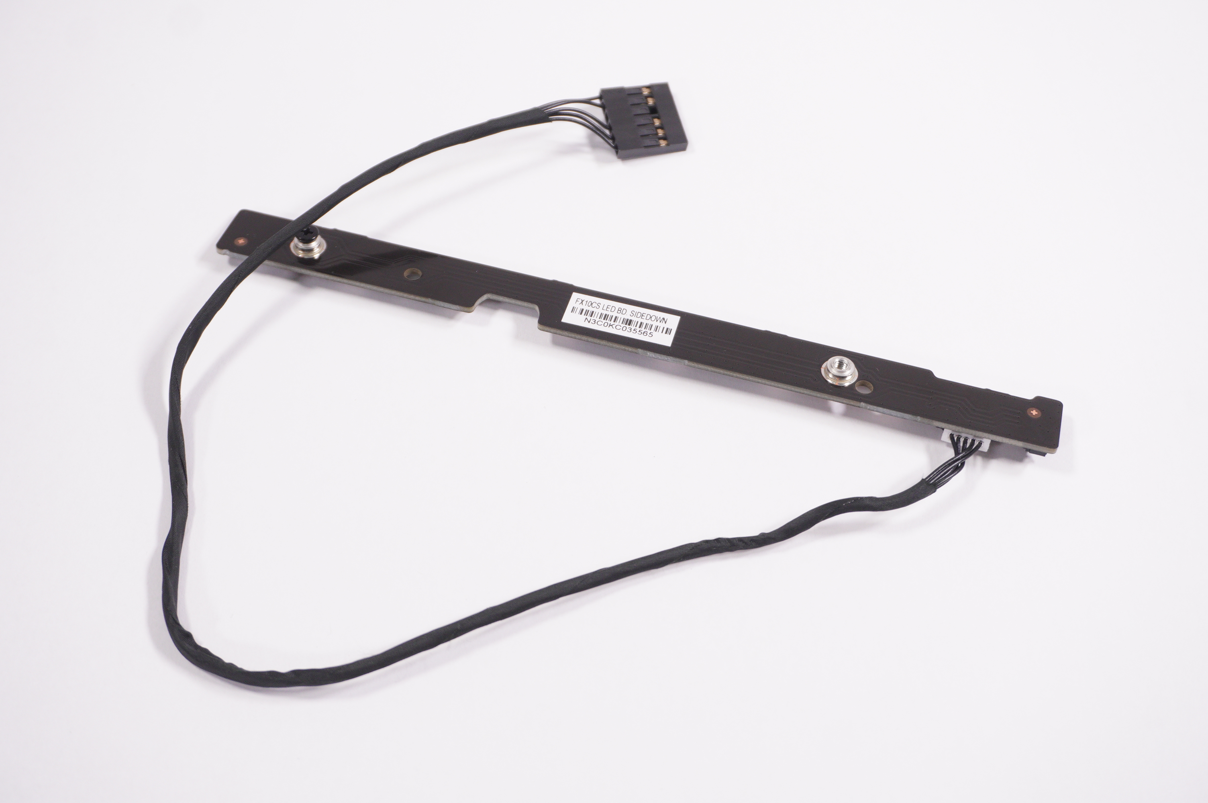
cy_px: 402
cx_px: 604
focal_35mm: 46
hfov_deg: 42.4
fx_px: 1559
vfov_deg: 28.9
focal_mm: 31
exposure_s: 1/250
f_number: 5.6
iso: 640
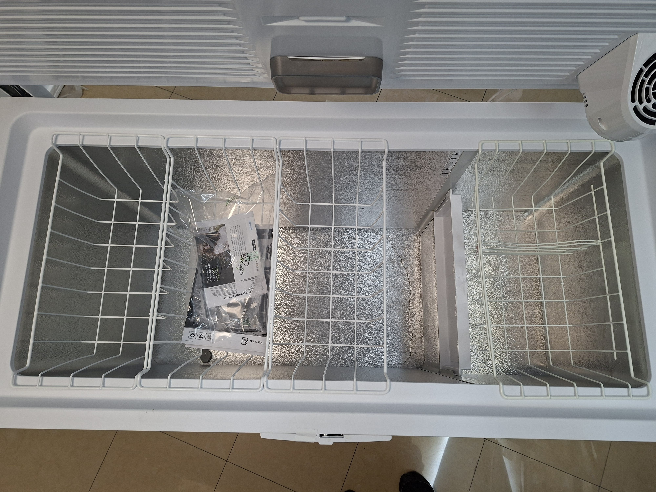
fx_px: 436
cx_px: 328
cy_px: 246
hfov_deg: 73.9
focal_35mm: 23
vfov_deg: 58.9
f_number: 1.8
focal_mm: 5.54
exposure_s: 1/100
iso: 200
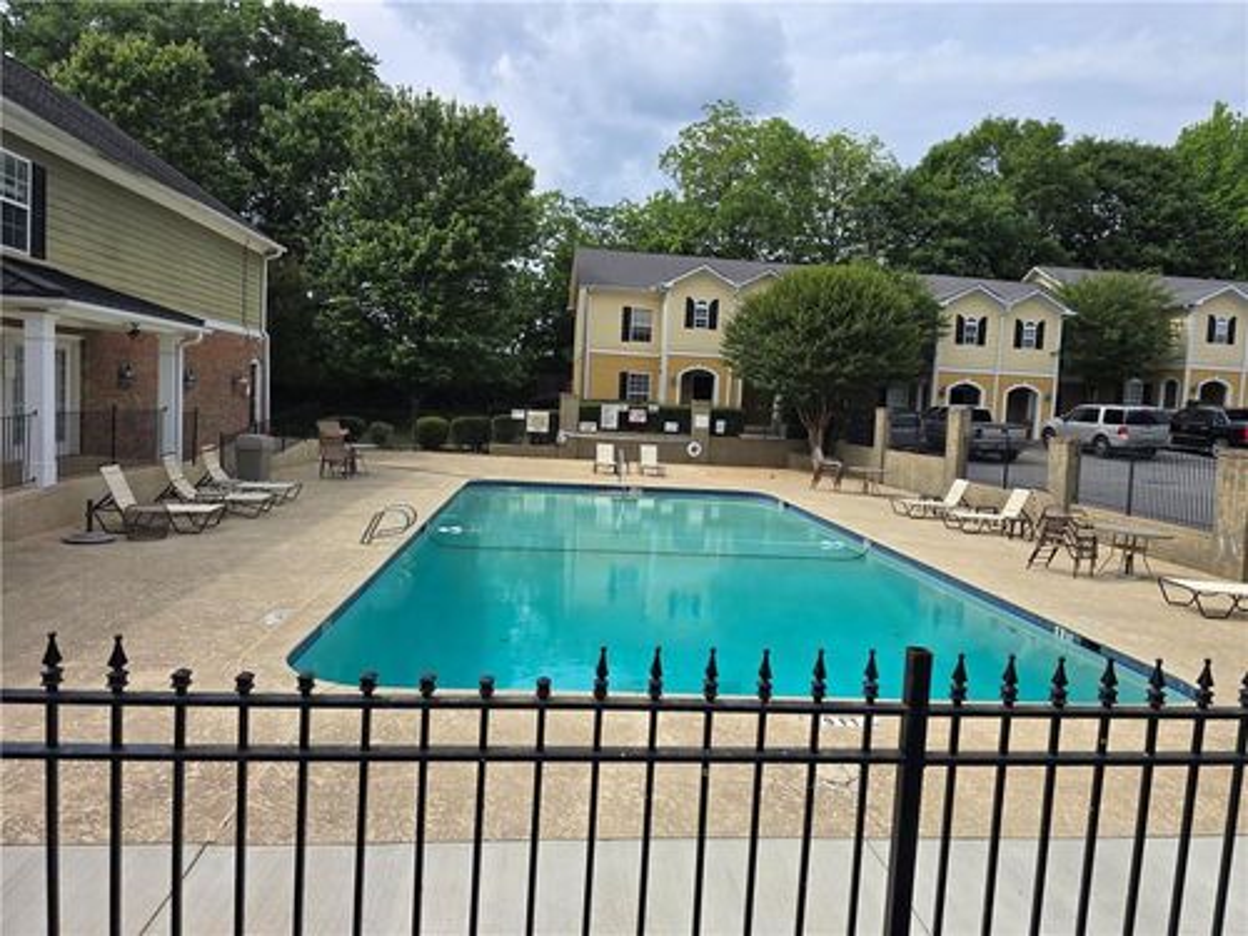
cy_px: 468
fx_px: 829
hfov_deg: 73.9
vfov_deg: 58.9
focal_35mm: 23
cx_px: 624
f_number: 1.7
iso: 12
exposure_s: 1/850
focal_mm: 6.3
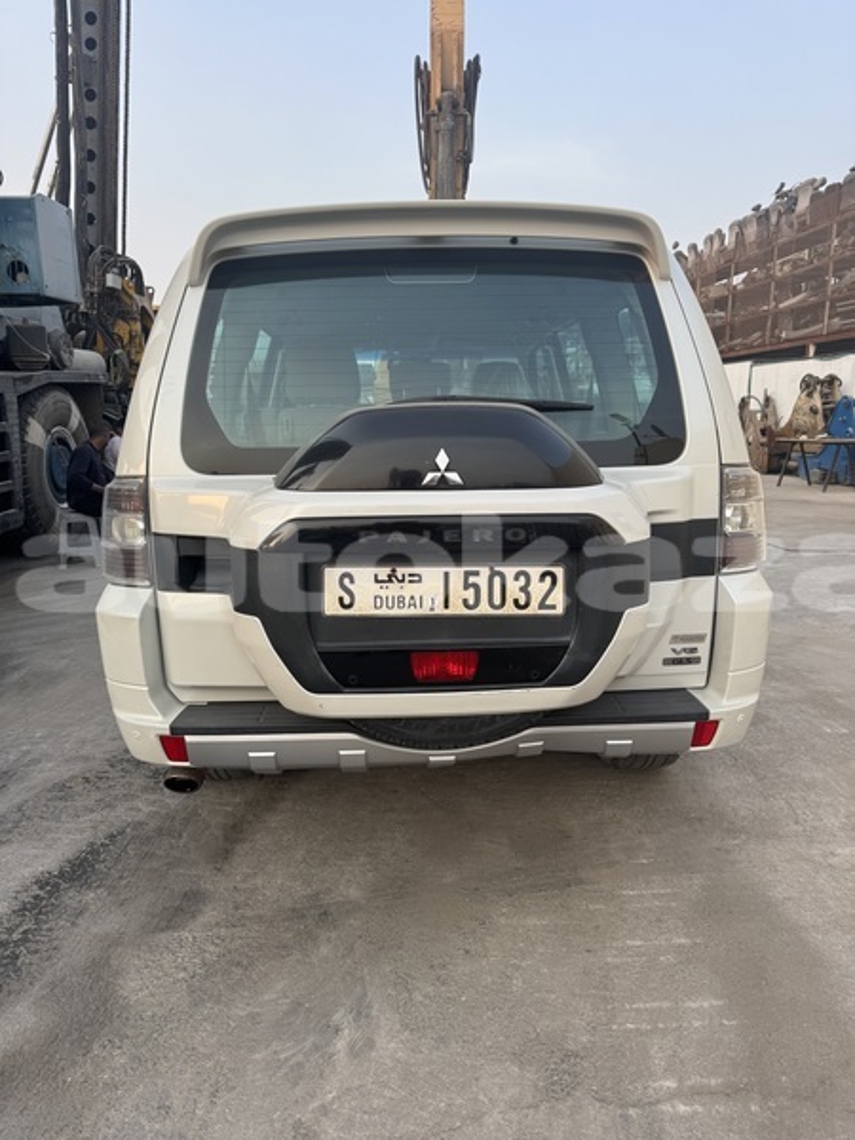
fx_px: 790
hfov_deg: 56.8
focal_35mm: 24
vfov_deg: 71.6
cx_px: 428
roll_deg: -1.3
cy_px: 570
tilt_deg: -10.1
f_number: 1.78
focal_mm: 6.76
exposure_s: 1/360
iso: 80
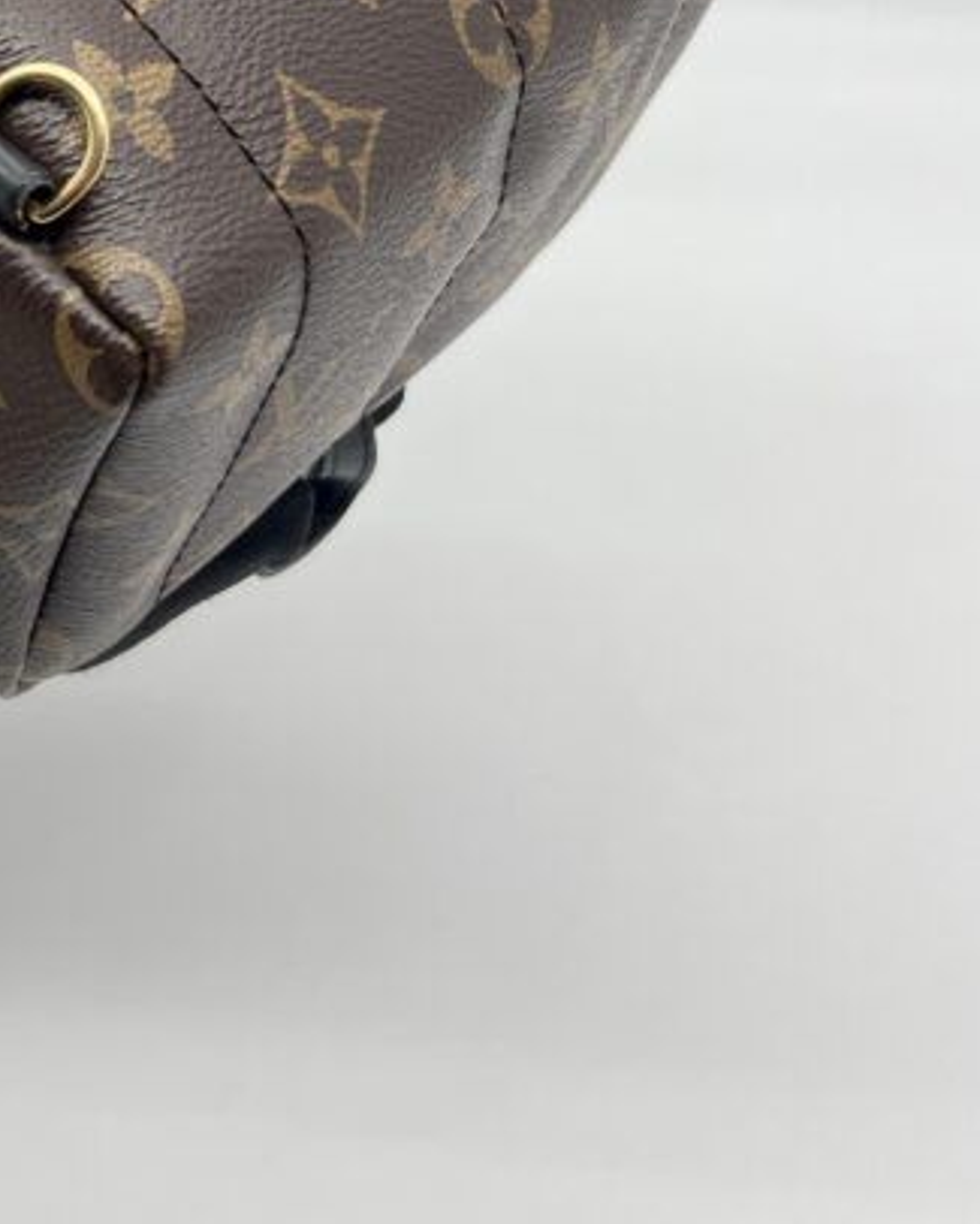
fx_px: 2319
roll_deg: +1.7
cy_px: 69
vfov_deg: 28.2
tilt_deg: -31.5
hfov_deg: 22.9
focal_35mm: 64
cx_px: -3
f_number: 1.5
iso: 40
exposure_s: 1/100
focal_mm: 5.7
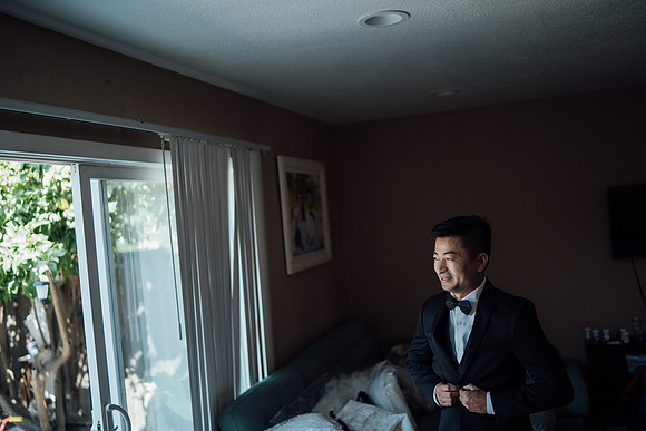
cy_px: 216
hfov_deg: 54.4
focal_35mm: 35
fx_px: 628
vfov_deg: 37.9
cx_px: 323
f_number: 1.4
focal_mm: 35
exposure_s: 1/640
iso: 320
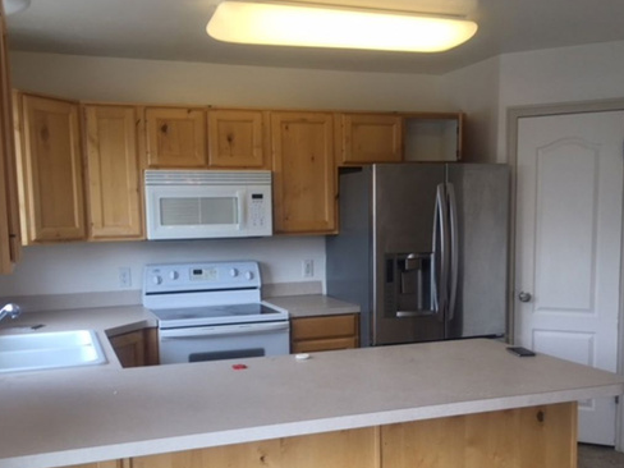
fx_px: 685
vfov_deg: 37.5
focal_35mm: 38
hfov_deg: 49.0
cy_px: 293
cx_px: 299
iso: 25
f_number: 2.2
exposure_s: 1/50
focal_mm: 4.15
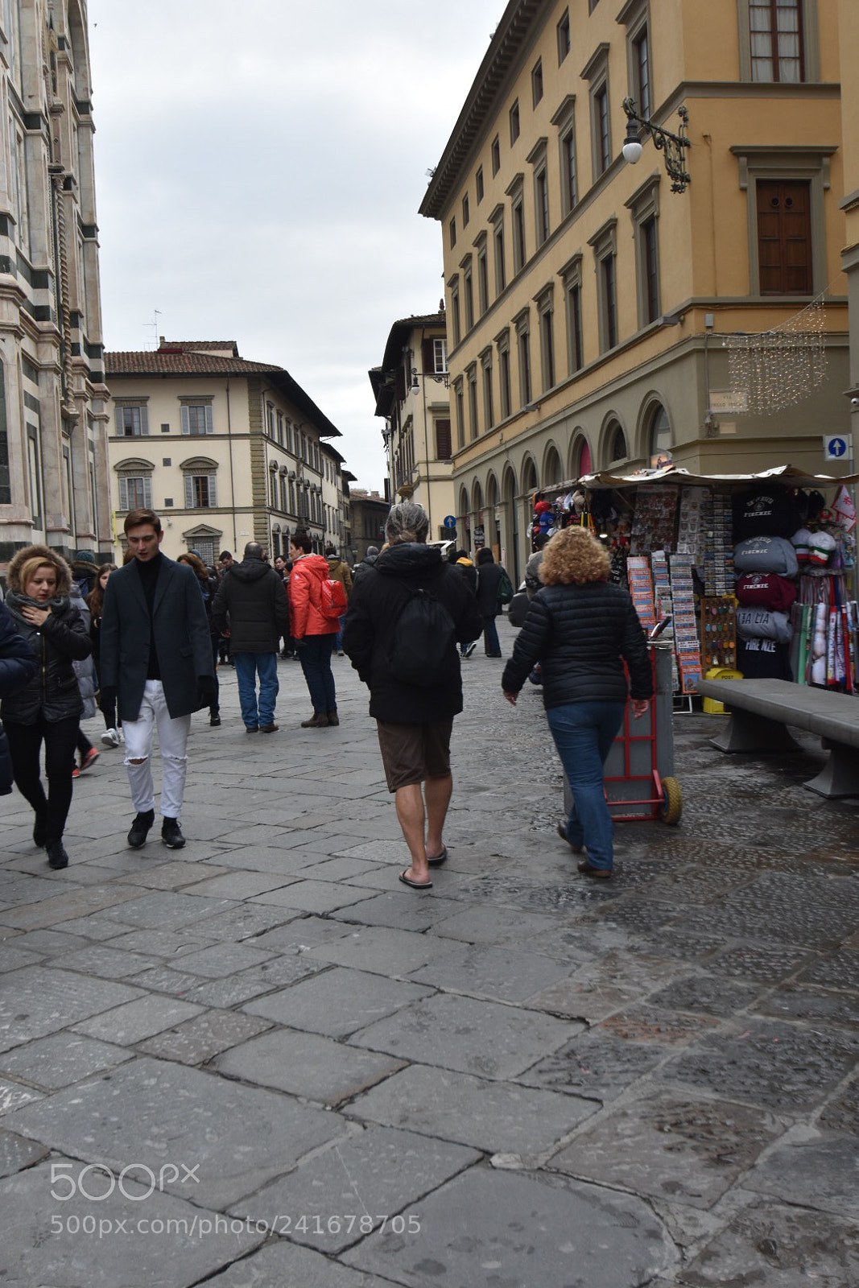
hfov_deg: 36.9
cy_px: 644
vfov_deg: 53.1
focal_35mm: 36
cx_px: 430
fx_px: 1288
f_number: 9
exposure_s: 1/100
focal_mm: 24
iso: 200
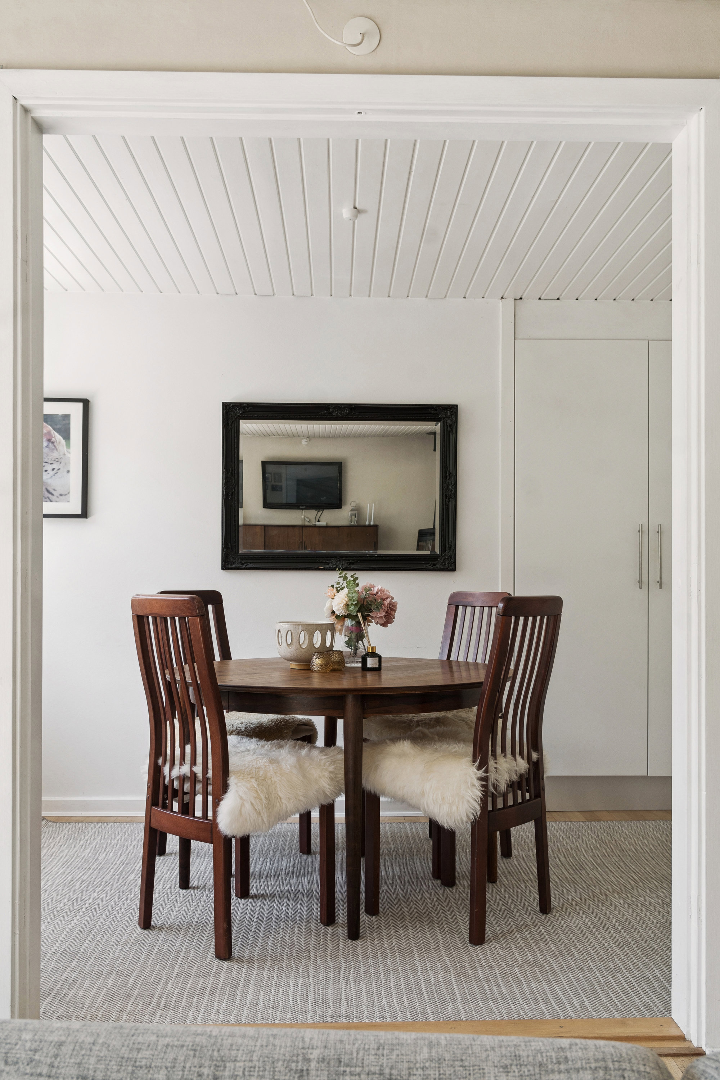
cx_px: 360
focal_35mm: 32
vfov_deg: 59.5
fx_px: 945
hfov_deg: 41.7
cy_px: 540
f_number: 8
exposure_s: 1/30
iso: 200
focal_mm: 21
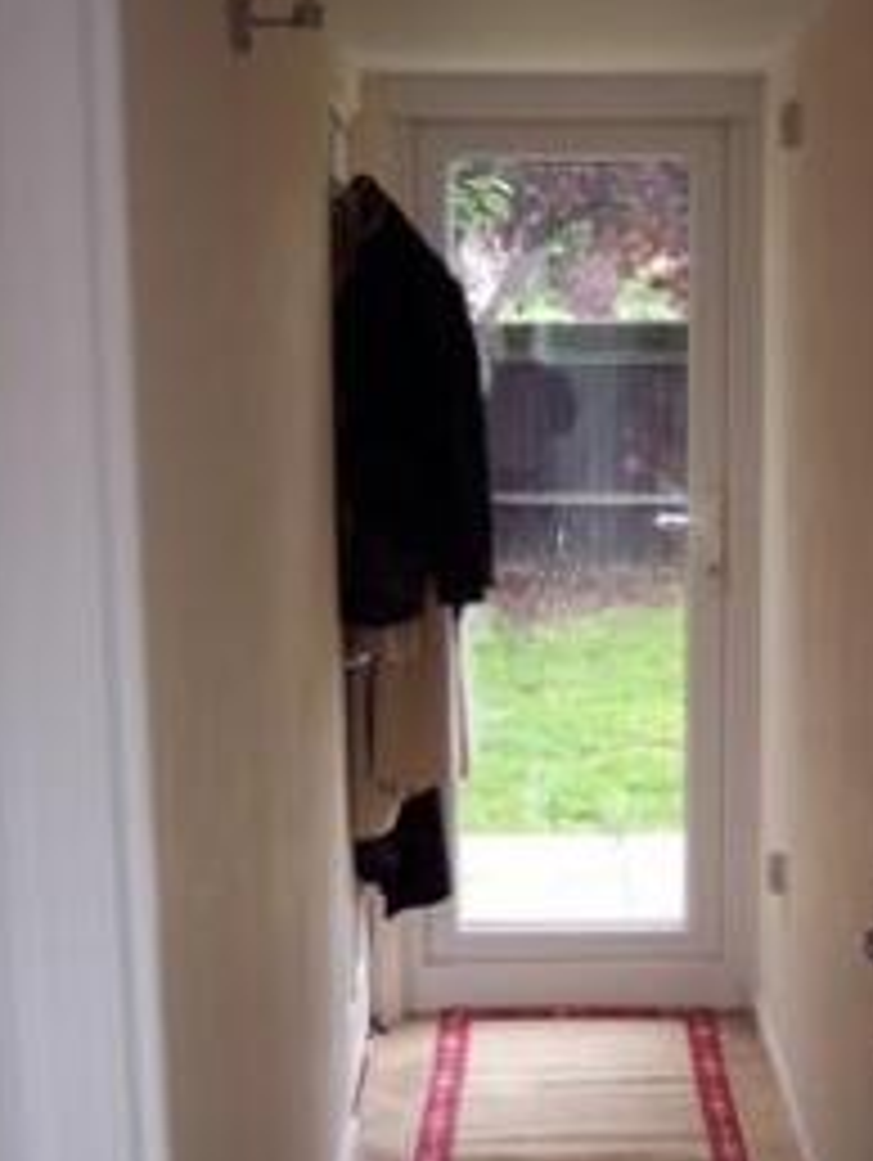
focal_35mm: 66
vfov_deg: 29.1
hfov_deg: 22.2
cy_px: 799
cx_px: 562
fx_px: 2216
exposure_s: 1/60
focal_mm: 8
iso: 100
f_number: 2.8
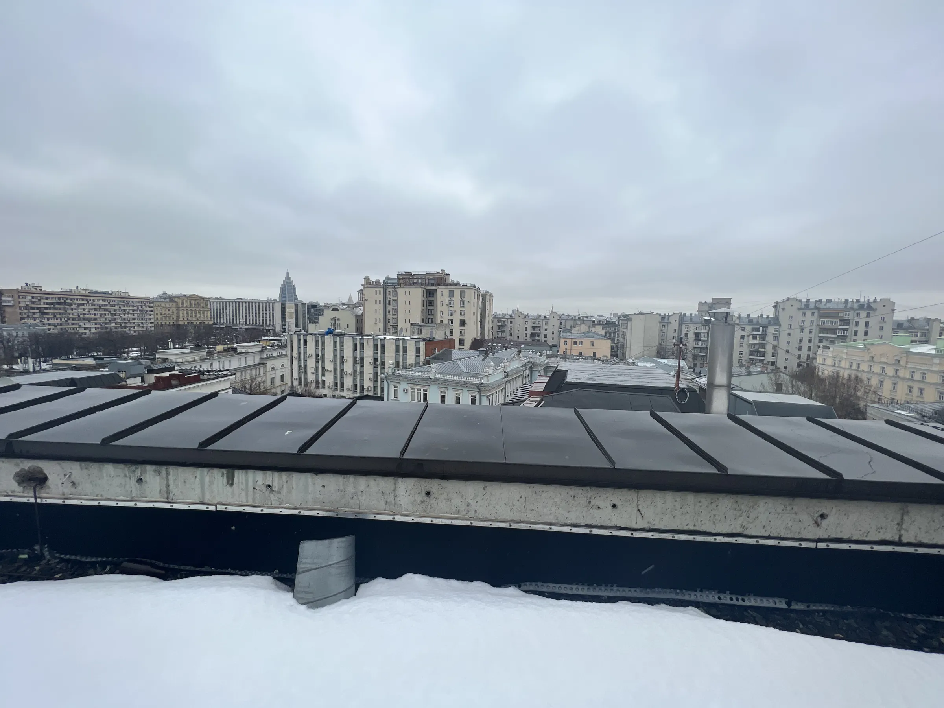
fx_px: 355
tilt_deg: -5.6
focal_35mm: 13
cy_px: 354
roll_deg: -1.7
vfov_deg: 89.9
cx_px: 472
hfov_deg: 106.2
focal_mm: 1.57
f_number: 1.8
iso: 32
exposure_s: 1/463
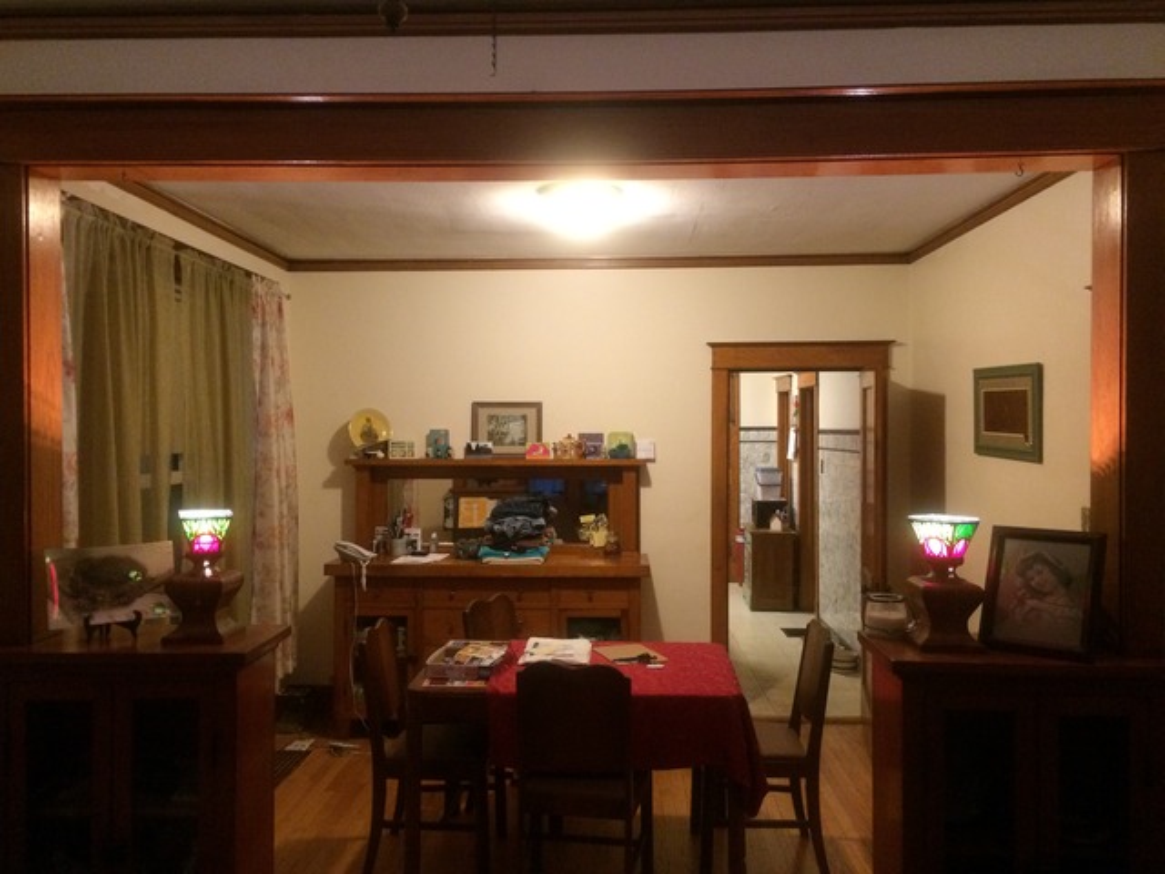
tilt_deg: -1.1
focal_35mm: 29
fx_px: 976
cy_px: 437
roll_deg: +1.6
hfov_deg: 61.7
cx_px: 582
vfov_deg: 48.2
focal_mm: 4.15
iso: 320
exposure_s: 1/17
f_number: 2.2
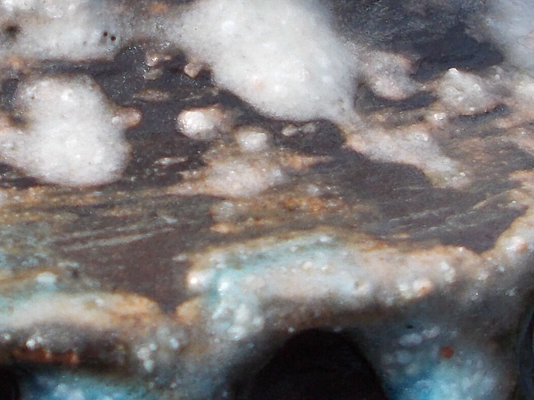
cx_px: 93
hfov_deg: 14.8
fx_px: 2036
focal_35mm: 132
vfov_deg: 11.2
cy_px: 76
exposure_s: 1/400
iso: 80
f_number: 3.4
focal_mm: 5.3
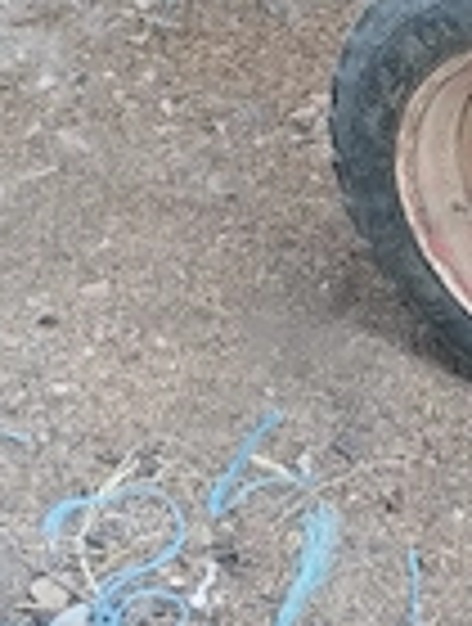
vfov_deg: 22.5
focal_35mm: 80
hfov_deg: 18.0
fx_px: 1448
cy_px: -122
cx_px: 490
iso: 206
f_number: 1.8
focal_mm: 4.27
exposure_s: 1/50
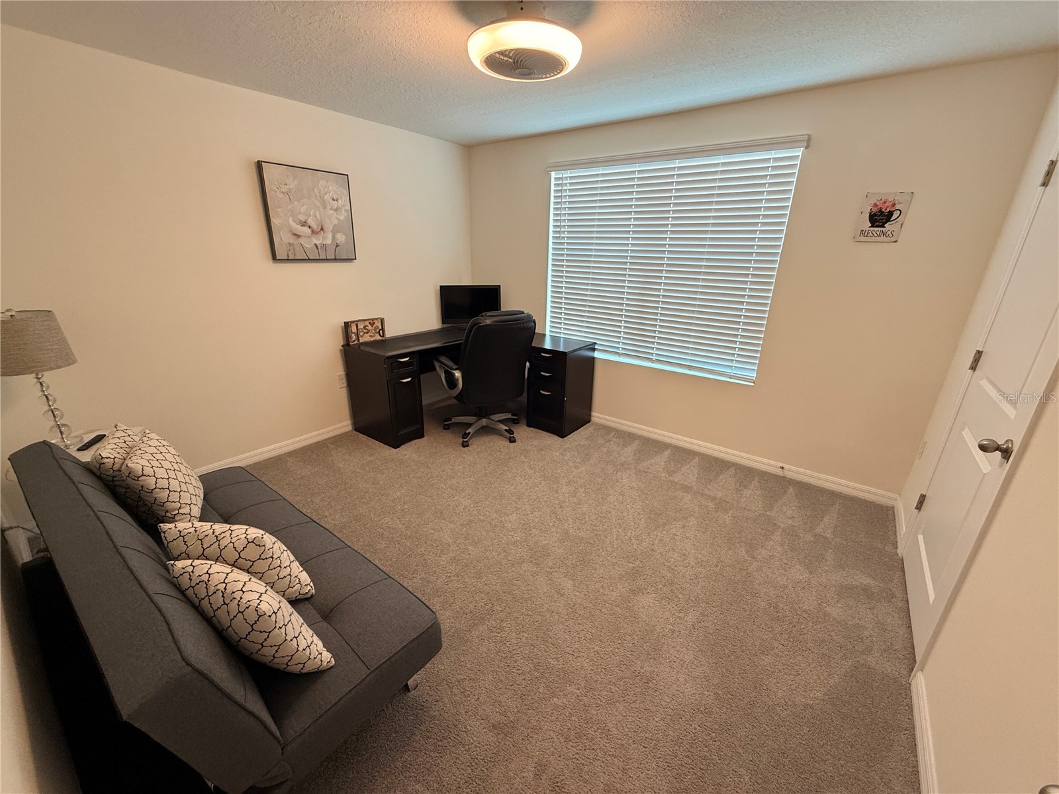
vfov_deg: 85.7
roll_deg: -1.0
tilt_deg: -18.6
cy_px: 397
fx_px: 428
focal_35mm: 14
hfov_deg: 102.1
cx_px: 530
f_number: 2.2
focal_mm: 2.22
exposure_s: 1/60
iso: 200
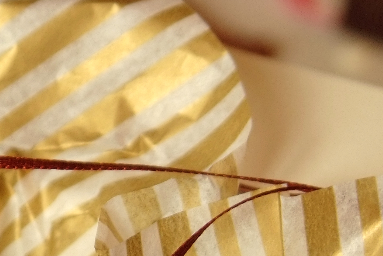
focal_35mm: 273
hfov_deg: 7.5
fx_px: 2907
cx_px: -8
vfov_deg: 5.0
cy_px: 380
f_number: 5.6
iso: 400
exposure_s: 1/30
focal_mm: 56
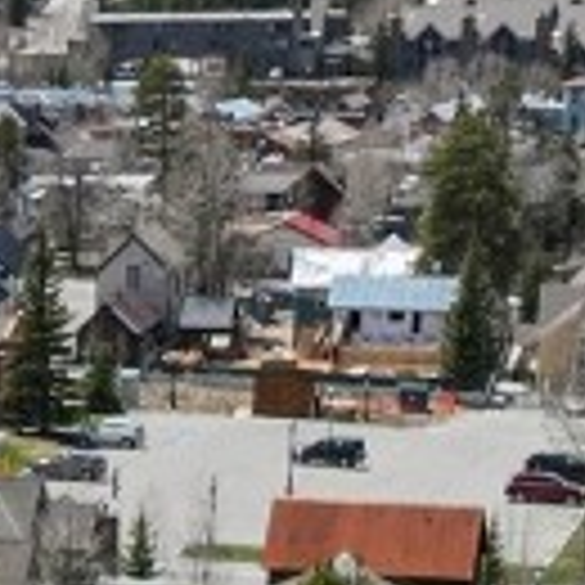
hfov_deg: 9.5
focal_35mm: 167
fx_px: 3193
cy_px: 734
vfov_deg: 10.3
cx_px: -754
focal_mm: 12.29
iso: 220
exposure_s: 1/5000
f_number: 2.8
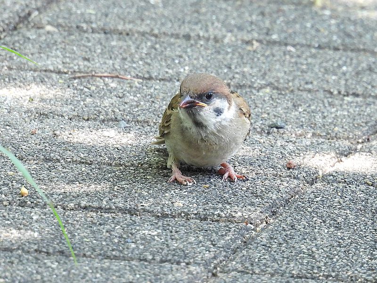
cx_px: 188
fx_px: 13069
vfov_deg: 1.2
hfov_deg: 1.7
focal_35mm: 1200
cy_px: 142
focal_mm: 214
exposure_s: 1/125
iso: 450
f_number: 6.3
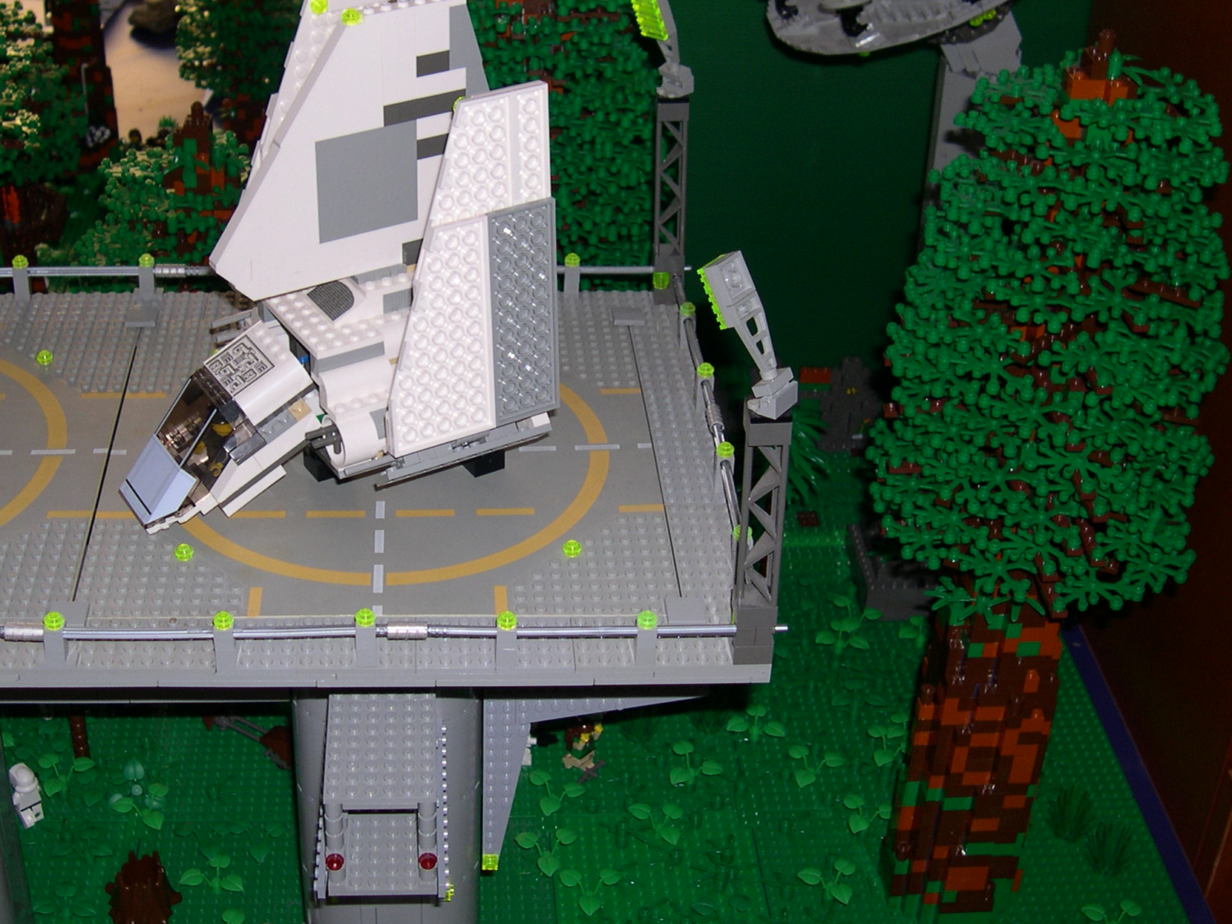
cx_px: 494
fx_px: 1851
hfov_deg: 36.7
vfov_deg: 28.0
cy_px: 402
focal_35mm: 52
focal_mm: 8
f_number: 2.8
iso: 100
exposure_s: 1/60
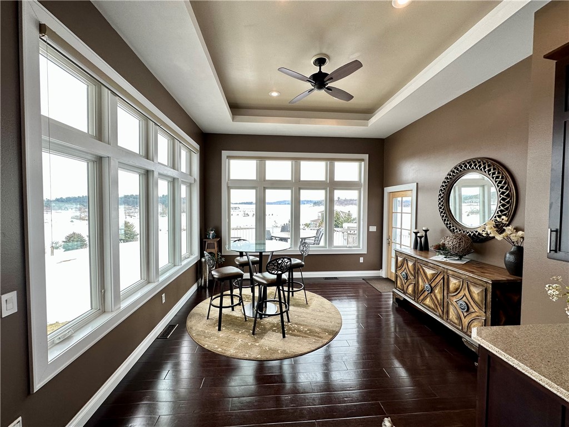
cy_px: 214
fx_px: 230
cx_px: 284
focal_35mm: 14
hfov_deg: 102.1
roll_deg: -1.2
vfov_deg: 85.7
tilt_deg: -2.4
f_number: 2.2
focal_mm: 2.22
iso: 100
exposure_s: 1/120
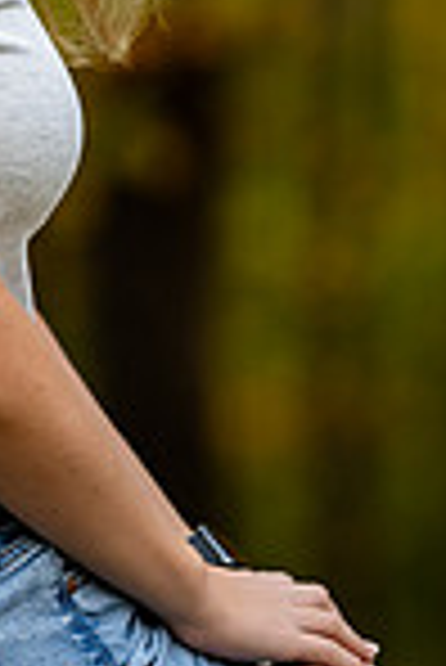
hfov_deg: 2.3
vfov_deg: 3.4
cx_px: 54
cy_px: 4
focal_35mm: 607
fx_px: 11253
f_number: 3.2
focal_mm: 200
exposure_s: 1/400
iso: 140
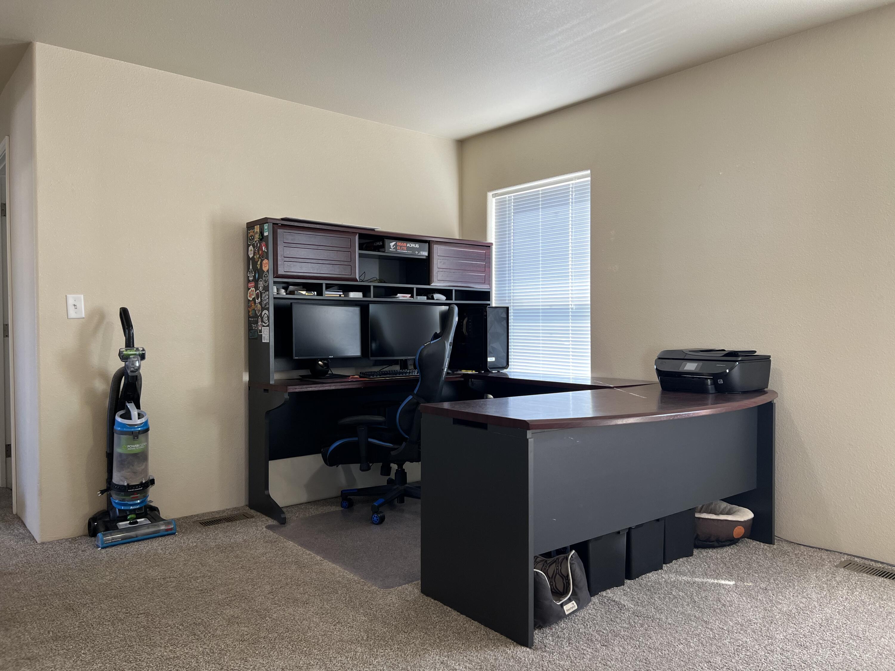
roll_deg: +0.8
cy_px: 336
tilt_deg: -0.7
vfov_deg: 53.1
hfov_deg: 67.3
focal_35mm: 26
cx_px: 448
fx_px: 672
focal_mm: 5.7
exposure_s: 1/60
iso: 64
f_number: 1.5
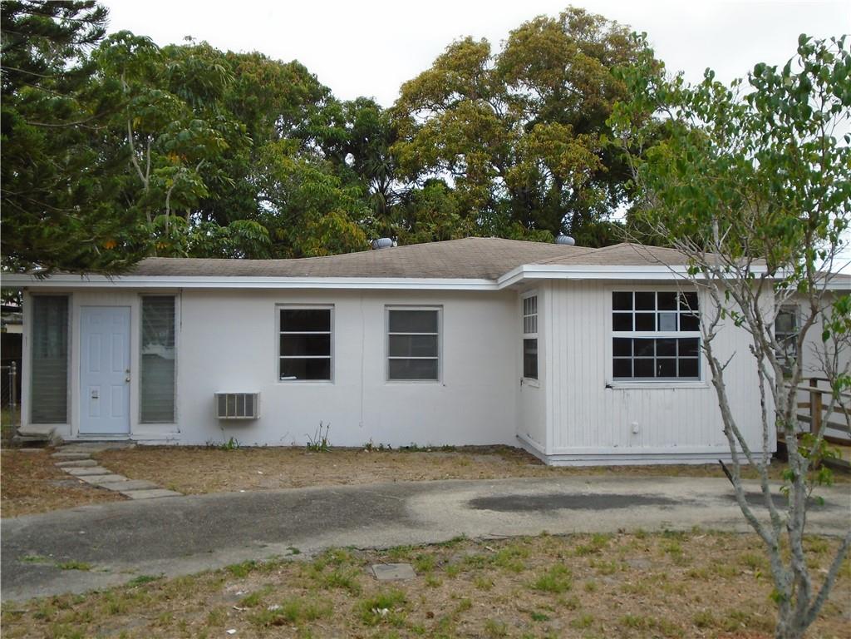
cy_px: 320
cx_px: 426
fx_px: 885
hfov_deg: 51.4
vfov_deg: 39.7
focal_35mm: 36
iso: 100
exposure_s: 1/400
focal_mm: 6.4
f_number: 3.8
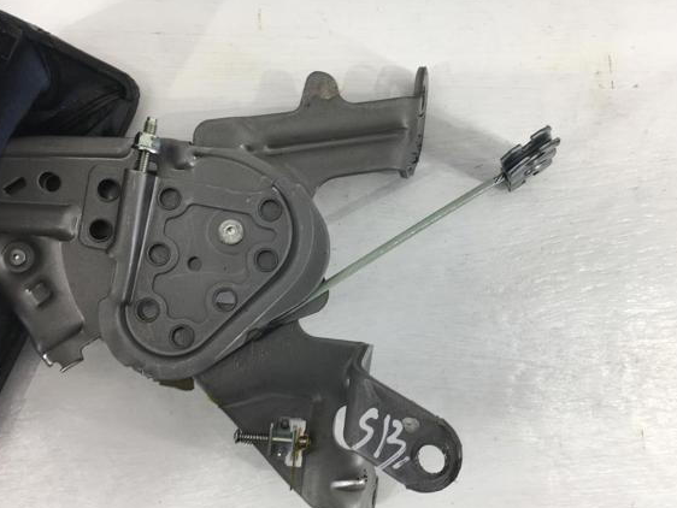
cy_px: 283
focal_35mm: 33
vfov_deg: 42.9
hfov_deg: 55.3
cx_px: 367
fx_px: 646
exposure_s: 1/50
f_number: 2.2
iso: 32
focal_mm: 4.15
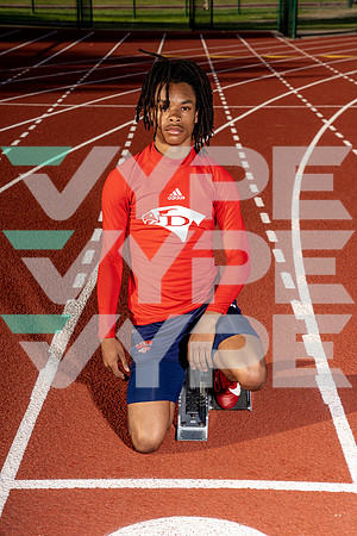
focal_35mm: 68
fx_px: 1011
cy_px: 268
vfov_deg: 29.7
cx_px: 178
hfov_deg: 20.0
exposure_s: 1/250
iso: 100
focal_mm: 68
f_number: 8
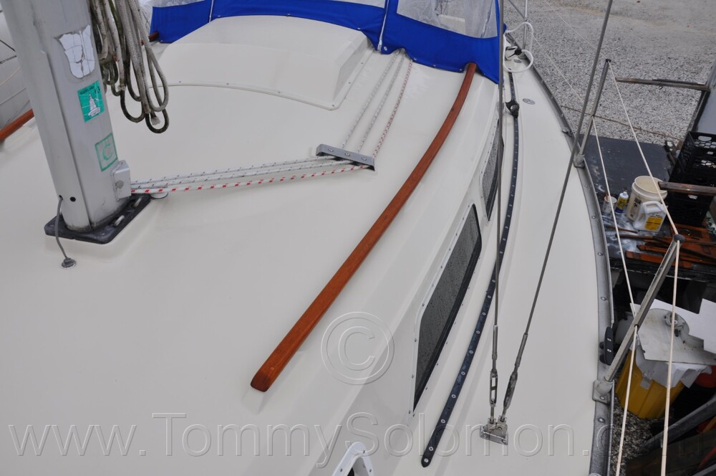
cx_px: 358
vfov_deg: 47.8
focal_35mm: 27
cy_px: 238
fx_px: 536
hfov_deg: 67.4
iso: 200
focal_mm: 18
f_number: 9
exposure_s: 1/320
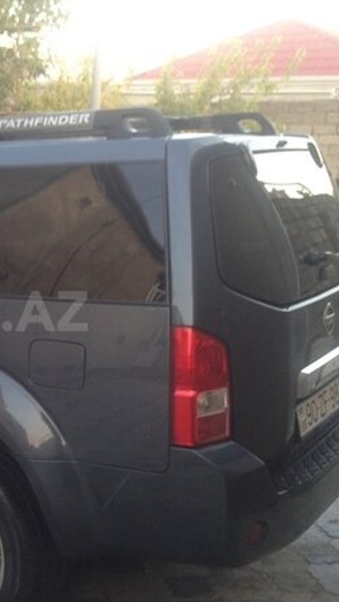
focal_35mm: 53
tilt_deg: -13.3
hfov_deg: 21.3
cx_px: -50
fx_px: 847
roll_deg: +1.0
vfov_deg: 39.2
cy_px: 311
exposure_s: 1/20
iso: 50
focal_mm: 4.12
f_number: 2.4
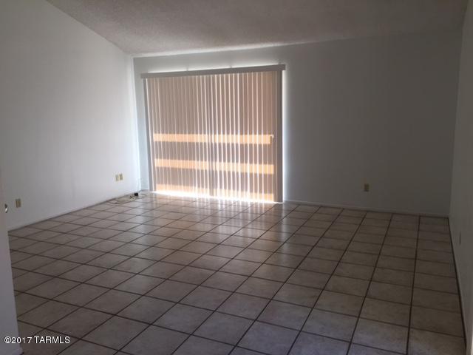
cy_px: 178
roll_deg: +1.6
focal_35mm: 29
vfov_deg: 48.2
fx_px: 396
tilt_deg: -9.7
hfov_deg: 61.7
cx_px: 236
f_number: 2.2
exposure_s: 1/60
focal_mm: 4.15
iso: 32
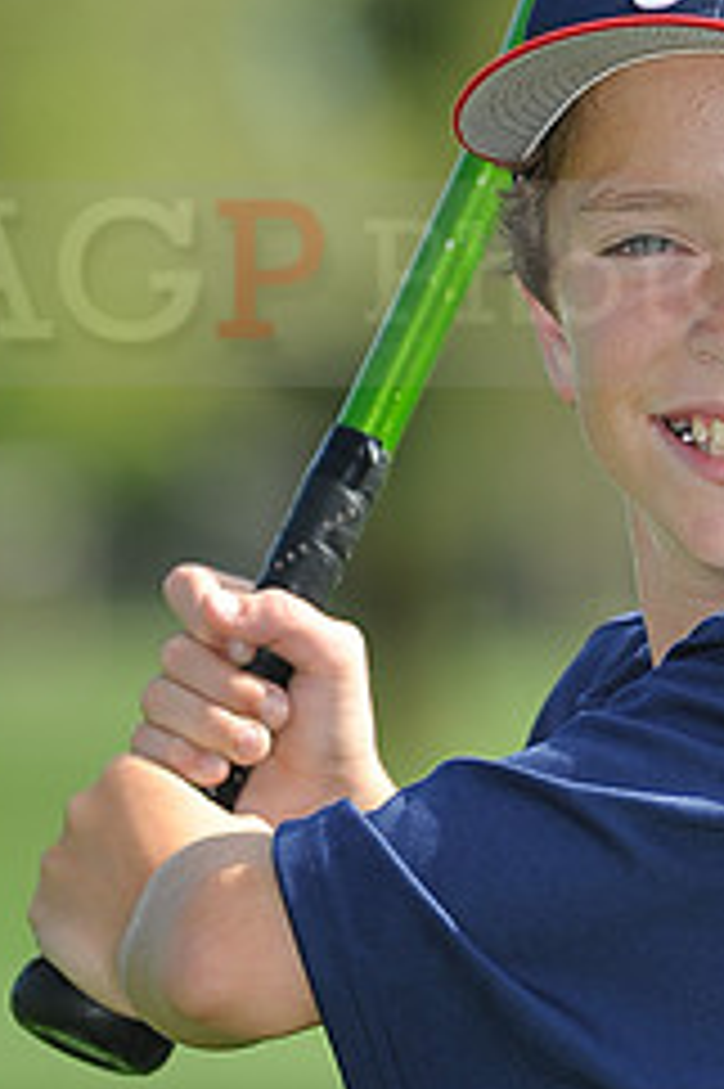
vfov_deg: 4.3
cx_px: 693
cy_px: 243
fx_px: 14469
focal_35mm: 479
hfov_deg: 2.9
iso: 200
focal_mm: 200
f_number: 4.5
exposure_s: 1/800
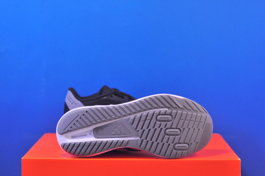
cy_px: 88
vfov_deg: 18.1
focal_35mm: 75
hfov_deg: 27.0
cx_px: 132
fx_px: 551
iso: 250
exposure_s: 1/320
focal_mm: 50
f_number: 2.5
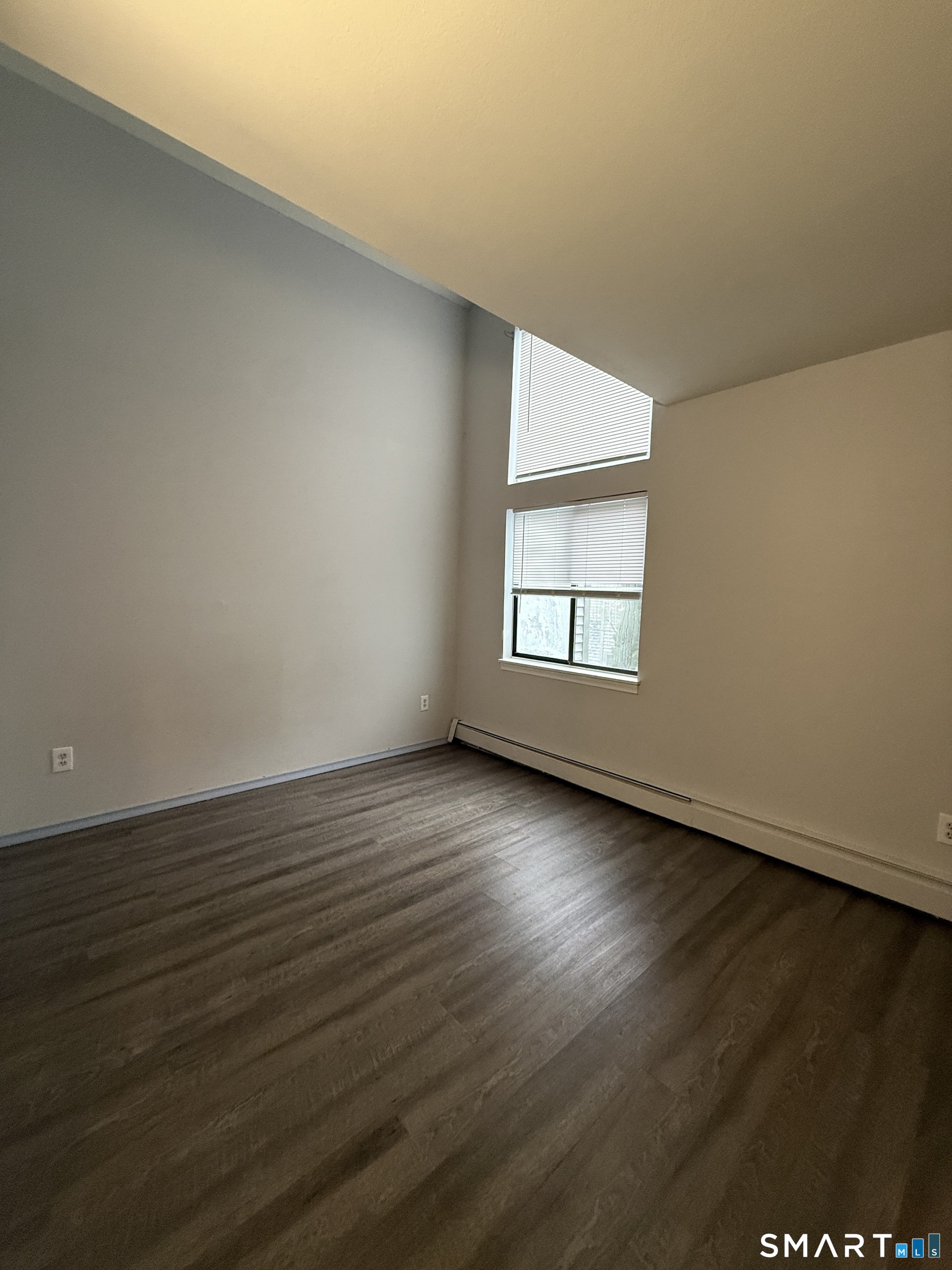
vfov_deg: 102.1
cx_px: 476
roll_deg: -2.0
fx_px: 513
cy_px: 635
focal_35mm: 14
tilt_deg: -3.9
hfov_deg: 85.7
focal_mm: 2.22
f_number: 2.2
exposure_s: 1/60
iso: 320
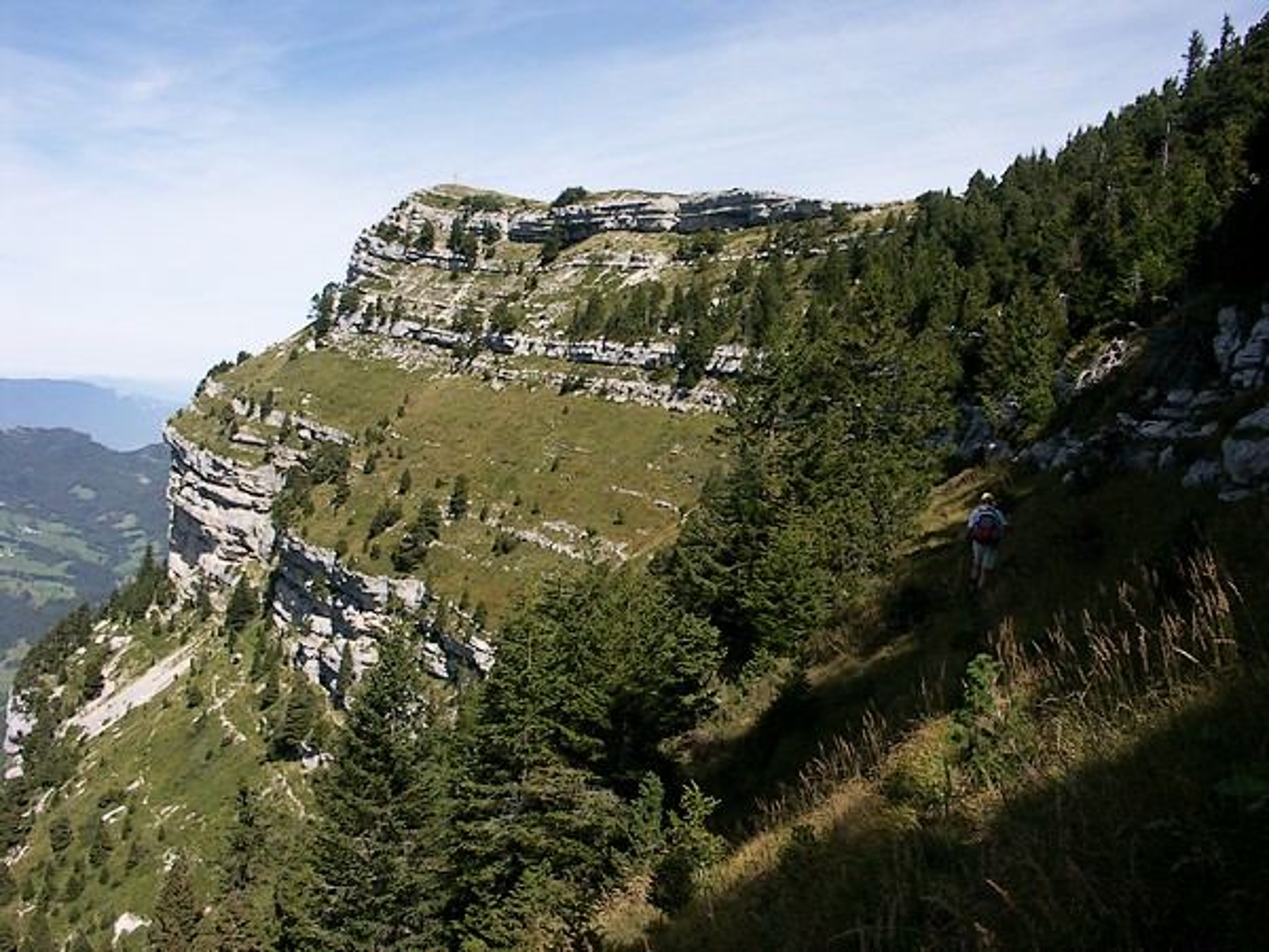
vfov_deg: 44.2
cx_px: 634
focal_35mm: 32
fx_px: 1173
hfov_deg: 56.8
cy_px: 476
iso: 64
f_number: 7.1
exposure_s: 1/250
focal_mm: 8.29
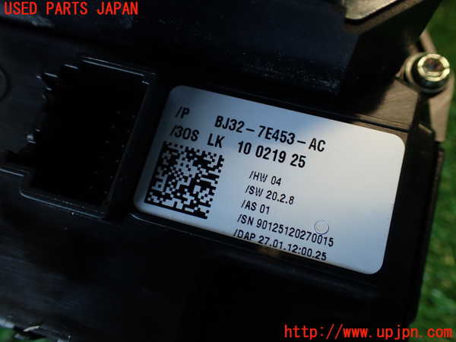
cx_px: 228
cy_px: 171
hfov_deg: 56.8
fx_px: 422
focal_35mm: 32
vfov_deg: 44.2
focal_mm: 5.79
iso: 200
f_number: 2.4
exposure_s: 1/50
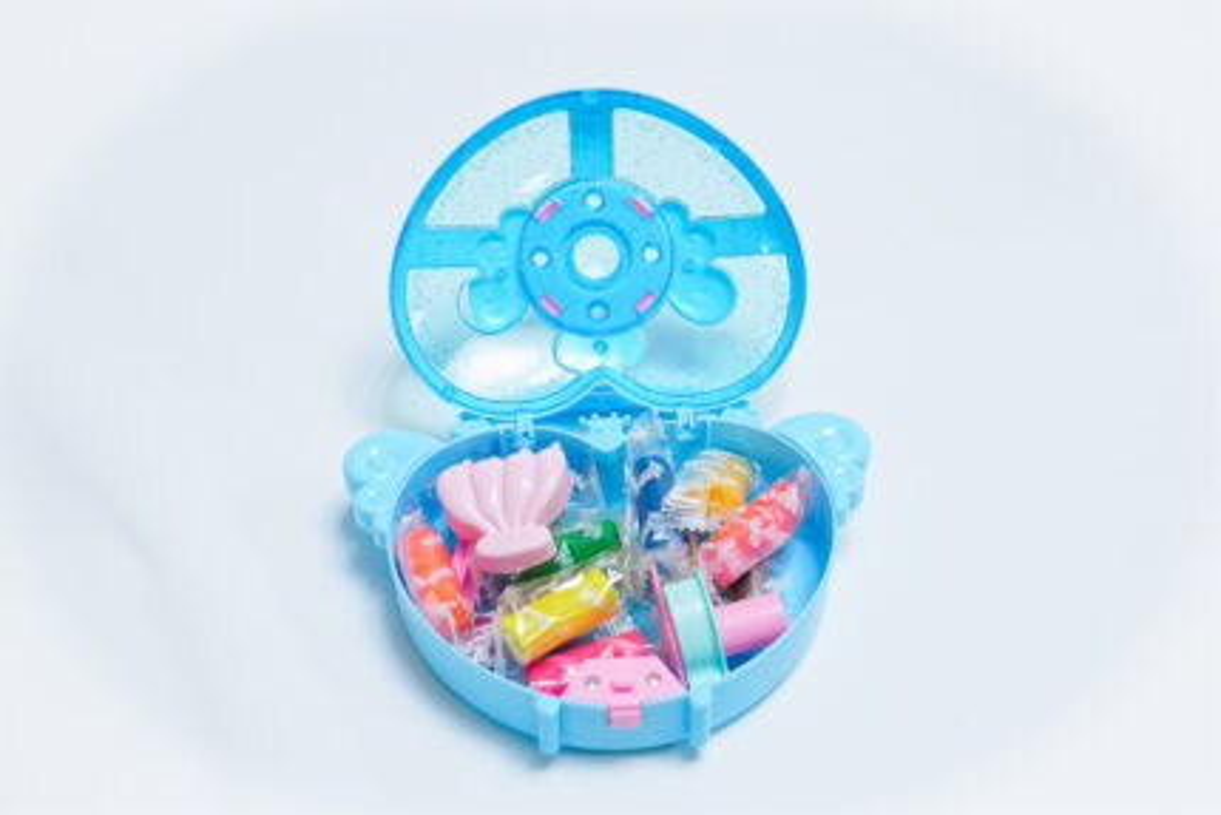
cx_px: 610
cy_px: 408
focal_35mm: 60
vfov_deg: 22.6
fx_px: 2036
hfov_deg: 33.4
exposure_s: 1/640
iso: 3200
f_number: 5
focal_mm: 40
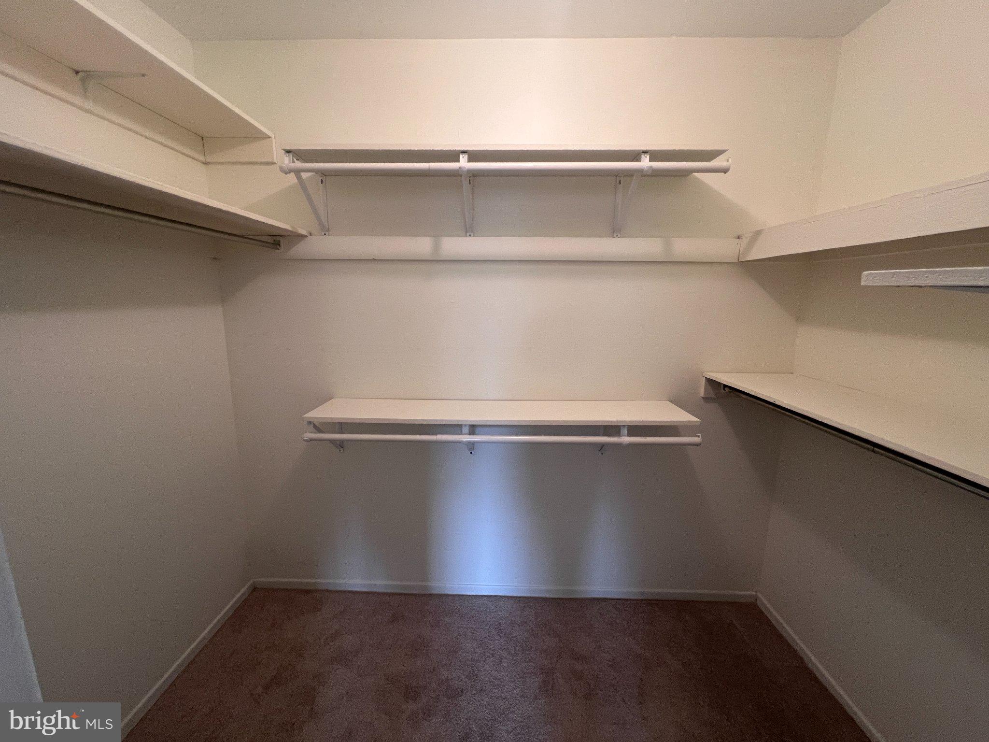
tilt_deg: -10.3
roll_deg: -0.1
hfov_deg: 106.2
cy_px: 371
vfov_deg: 89.9
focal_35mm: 13
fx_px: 371
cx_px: 494
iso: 160
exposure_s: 1/60
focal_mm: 1.57
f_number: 1.8
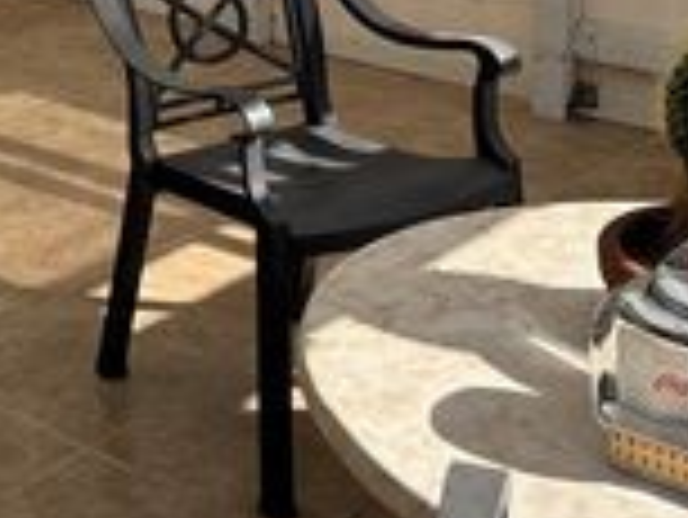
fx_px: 1691
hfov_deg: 21.5
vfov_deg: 16.1
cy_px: -223
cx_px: -112
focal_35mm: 85
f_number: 1.6
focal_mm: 5.96
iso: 50
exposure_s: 1/1845
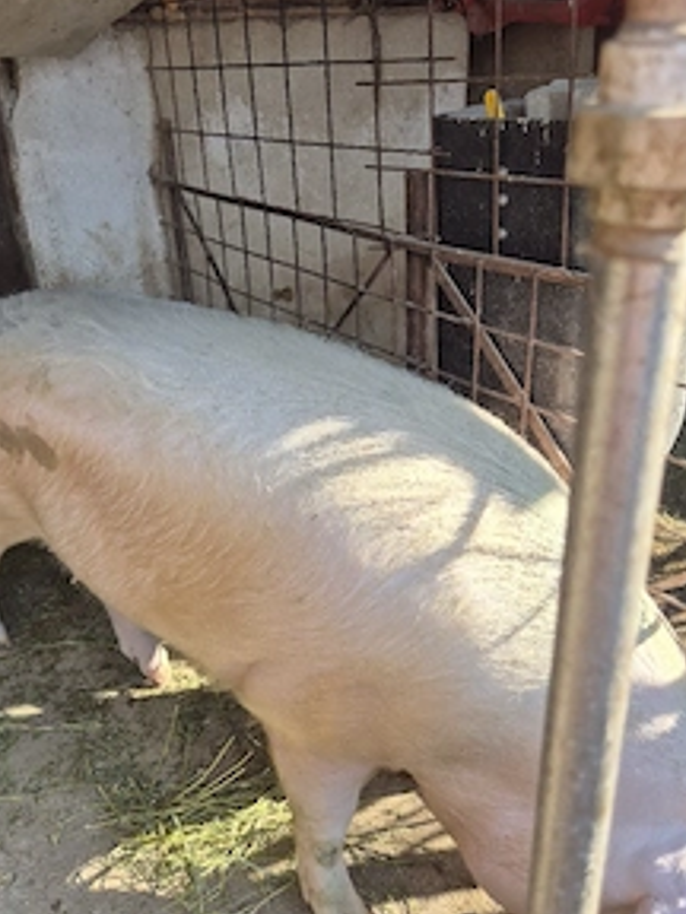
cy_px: 409
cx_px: 289
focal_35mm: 32
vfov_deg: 56.7
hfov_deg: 44.0
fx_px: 846
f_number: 1.8
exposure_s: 1/333
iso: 25
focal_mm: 5.4
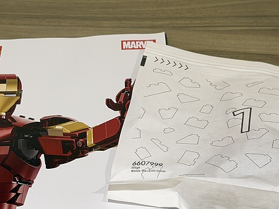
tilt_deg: -40.2
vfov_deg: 17.8
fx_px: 669
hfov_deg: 23.6
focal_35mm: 83
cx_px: 154
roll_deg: +2.2
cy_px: 110
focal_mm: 6.76
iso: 160
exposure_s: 1/60
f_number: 1.78
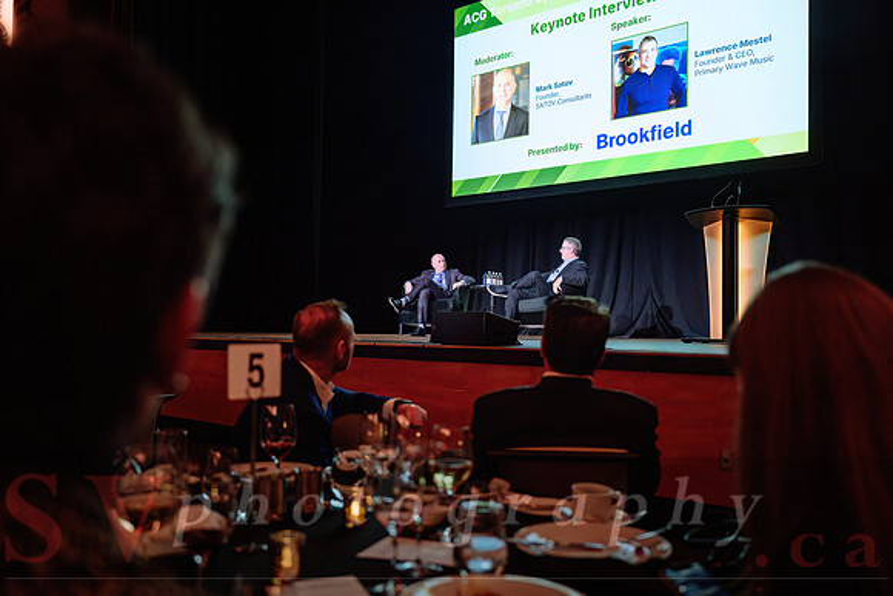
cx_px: 446
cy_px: 298
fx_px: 782
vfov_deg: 41.7
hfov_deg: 59.5
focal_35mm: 32
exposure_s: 1/100
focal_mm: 31.5
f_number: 2.8
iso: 1600
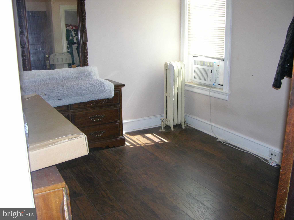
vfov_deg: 40.7
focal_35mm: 35
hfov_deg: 52.6
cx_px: 147
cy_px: 110
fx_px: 297
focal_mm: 8.9
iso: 200
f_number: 2.8
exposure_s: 1/60.1
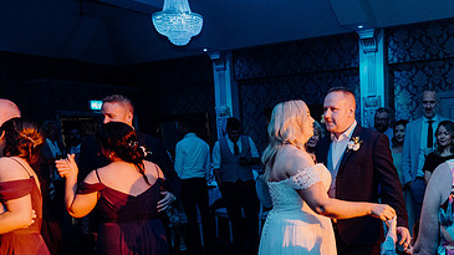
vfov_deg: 28.9
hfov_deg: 48.3
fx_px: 481
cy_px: 210
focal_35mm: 40
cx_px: 347
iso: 2500
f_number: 3.5
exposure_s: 1/160
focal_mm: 24
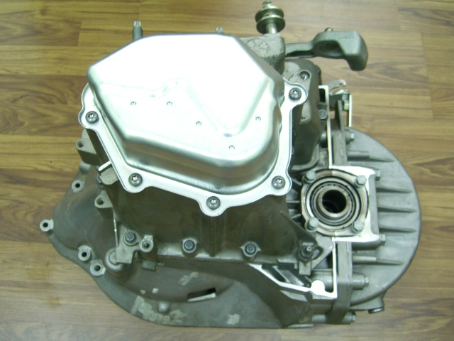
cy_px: 170
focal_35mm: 38
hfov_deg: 49.0
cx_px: 227
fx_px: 498
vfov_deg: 37.7
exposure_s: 1/20
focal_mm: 7.9
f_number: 2.8
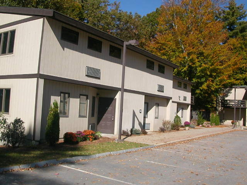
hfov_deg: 50.1
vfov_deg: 38.7
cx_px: 124
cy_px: 92
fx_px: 264
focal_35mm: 37
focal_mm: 5.6
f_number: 4.5
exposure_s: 1/630
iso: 100
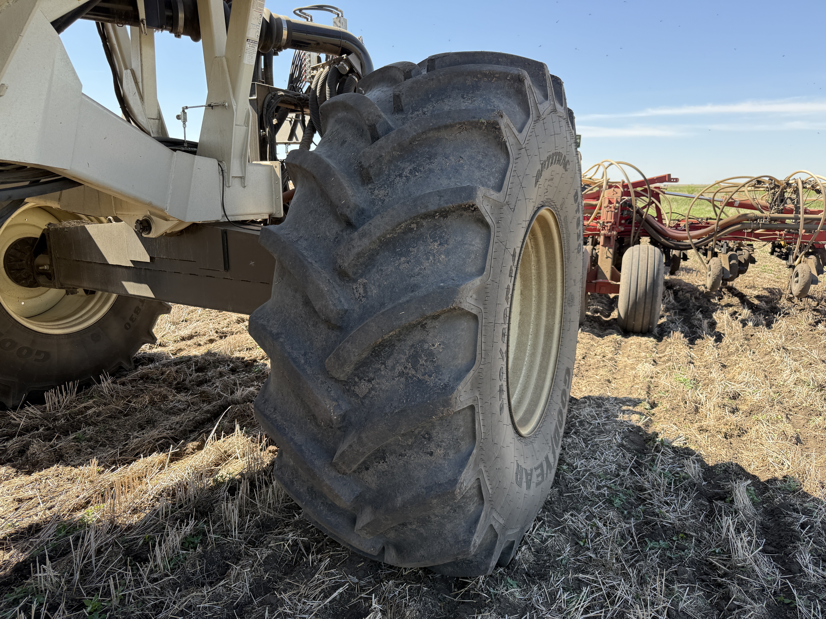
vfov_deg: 56.8
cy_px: 310
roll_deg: -1.8
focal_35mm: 24
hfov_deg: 71.6
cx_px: 413
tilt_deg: -12.7
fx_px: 573
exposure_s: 1/1032
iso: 80
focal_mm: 6.76
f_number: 1.78
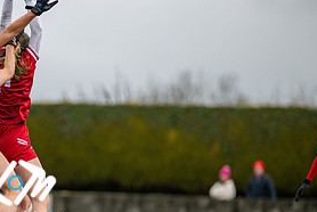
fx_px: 4407
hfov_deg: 4.1
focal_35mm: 500
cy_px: 208
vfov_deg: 2.8
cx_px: 15
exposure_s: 1/1000
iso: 450
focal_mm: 240
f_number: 2.8
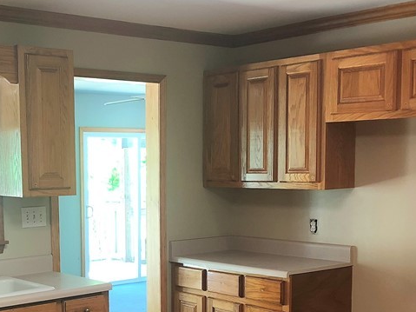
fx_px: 745
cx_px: 122
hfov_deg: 30.8
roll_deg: +0.4
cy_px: 249
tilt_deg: -6.4
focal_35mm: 62
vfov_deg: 23.3
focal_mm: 3.99
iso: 40
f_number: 1.8
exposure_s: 1/20
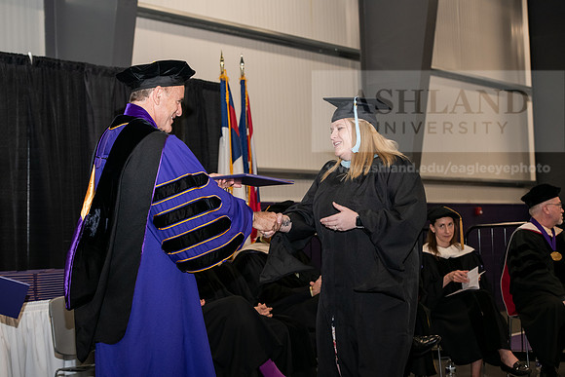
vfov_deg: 17.5
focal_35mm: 78
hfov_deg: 26.0
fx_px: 1224
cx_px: 282
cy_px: 188
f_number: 5.6
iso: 1600
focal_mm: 78
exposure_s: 1/200
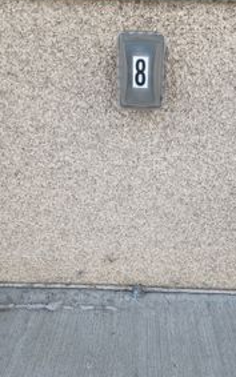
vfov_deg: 74.7
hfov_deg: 50.6
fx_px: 247
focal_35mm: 24
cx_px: 147
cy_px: 196
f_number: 2.2
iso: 50
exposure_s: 1/205
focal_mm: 2.35
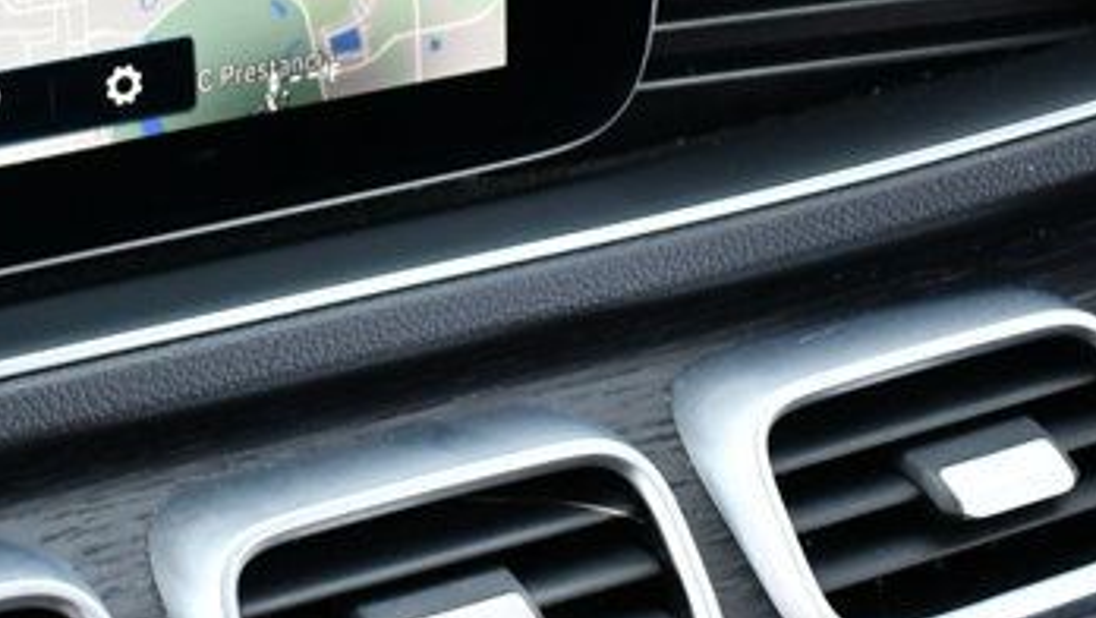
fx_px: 3227
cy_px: 265
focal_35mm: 111
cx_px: -183
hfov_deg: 18.4
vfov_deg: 10.9
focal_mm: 18
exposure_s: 1/250
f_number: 3.5
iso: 640
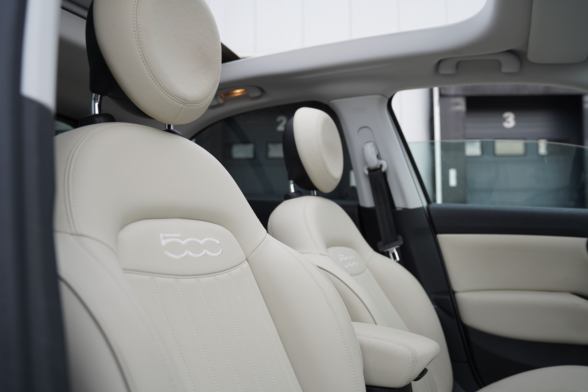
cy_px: 196
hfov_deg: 60.3
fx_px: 506
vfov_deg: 42.3
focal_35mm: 31
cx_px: 294
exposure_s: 1/160
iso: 100
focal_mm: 31
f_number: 4
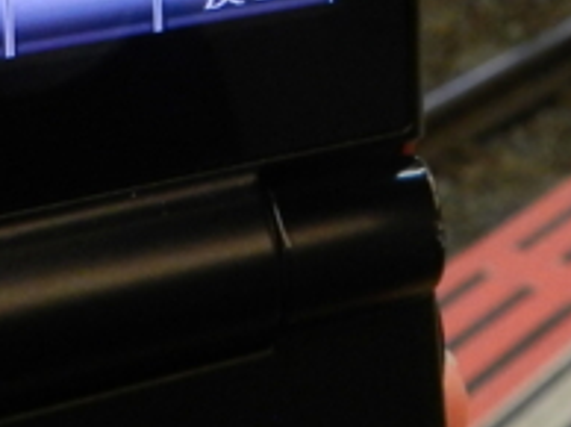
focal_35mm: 95
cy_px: -427
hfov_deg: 20.1
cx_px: 562
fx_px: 1565
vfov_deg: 13.4
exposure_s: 1/30
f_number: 3.4
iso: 400
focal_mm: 4
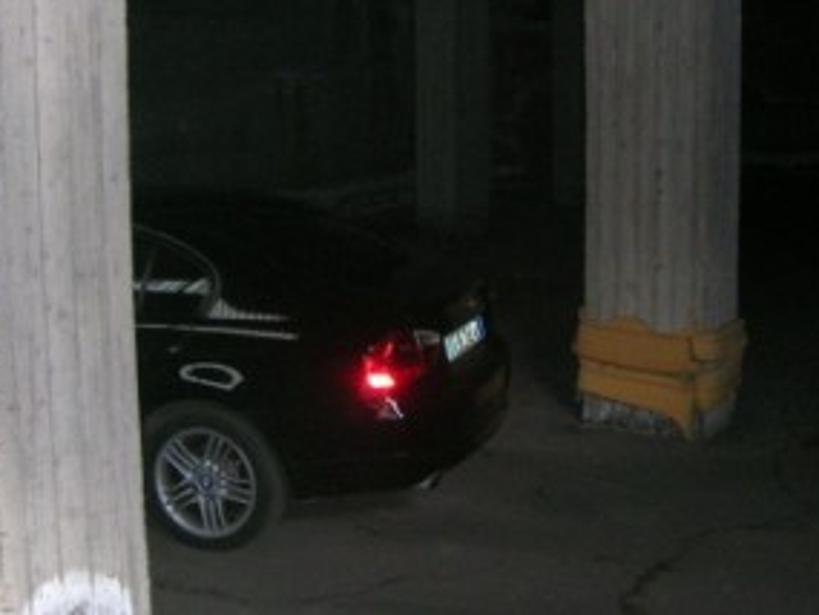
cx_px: 420
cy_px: 181
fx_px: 1302
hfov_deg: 34.9
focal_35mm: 55
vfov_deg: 26.4
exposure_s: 1/60.1
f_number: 2.8
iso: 200
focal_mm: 5.4
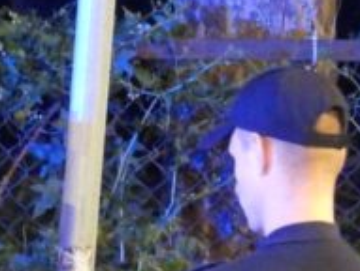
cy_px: 457
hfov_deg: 1.1
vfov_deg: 0.8
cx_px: 286
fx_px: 19234
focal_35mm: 1846
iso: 1250
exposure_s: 1
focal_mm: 62.1
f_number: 4.5
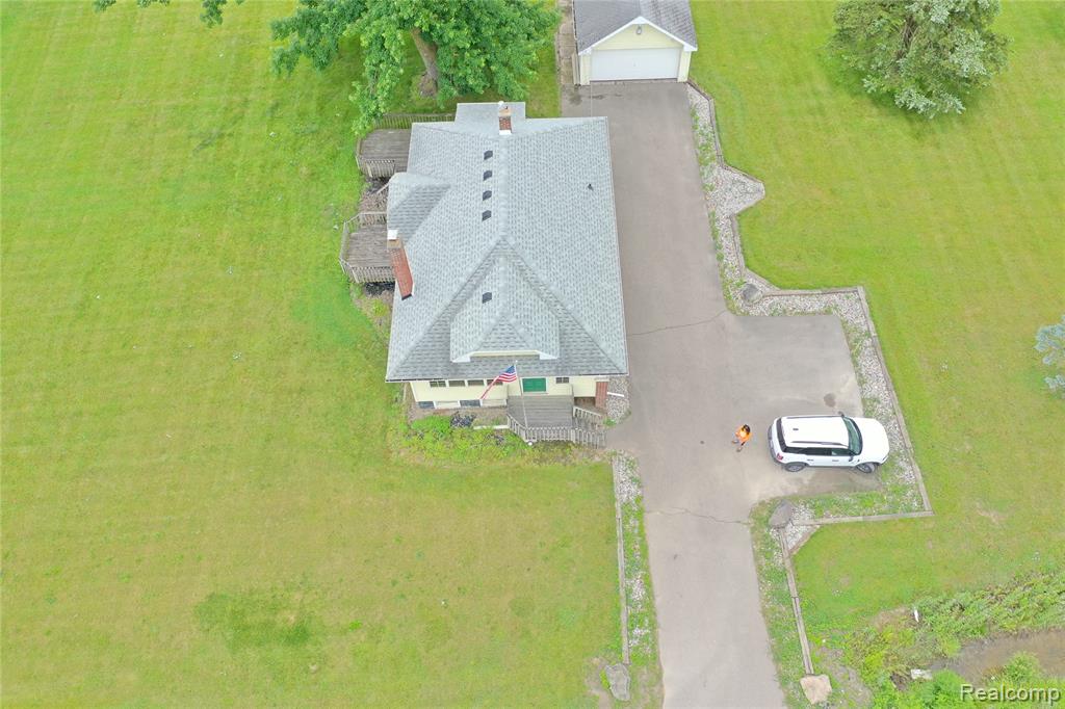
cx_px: 532
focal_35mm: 28
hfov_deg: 65.5
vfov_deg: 46.4
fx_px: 828
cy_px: 354
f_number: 4
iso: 100
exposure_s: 1/80
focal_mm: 10.26
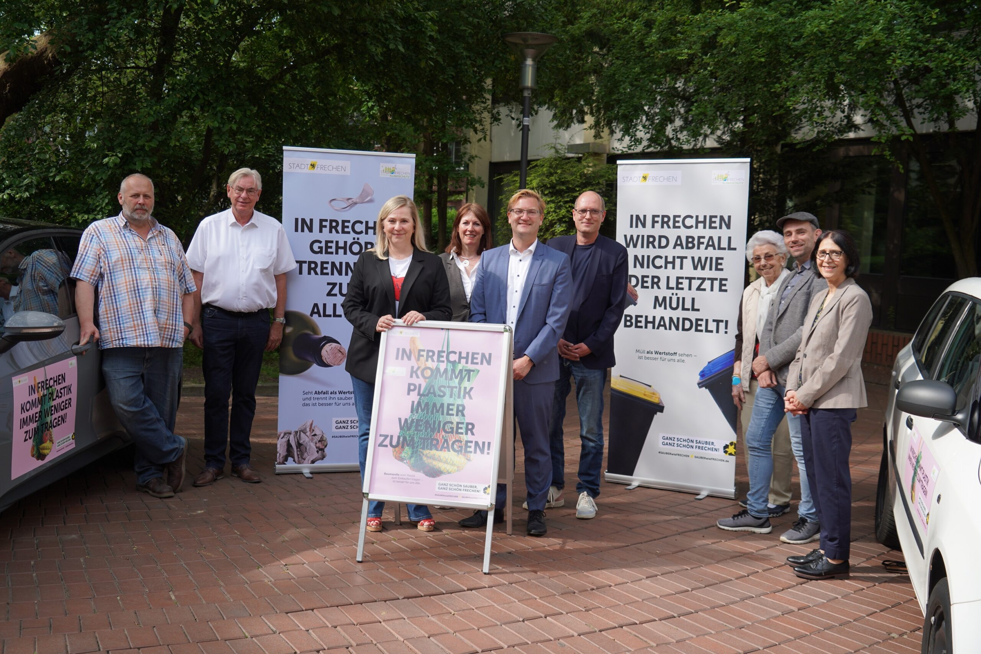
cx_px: 490
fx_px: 1035
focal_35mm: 38
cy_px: 327
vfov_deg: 35.1
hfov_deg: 50.7
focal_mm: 38
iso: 100
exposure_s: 1/250
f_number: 4.5
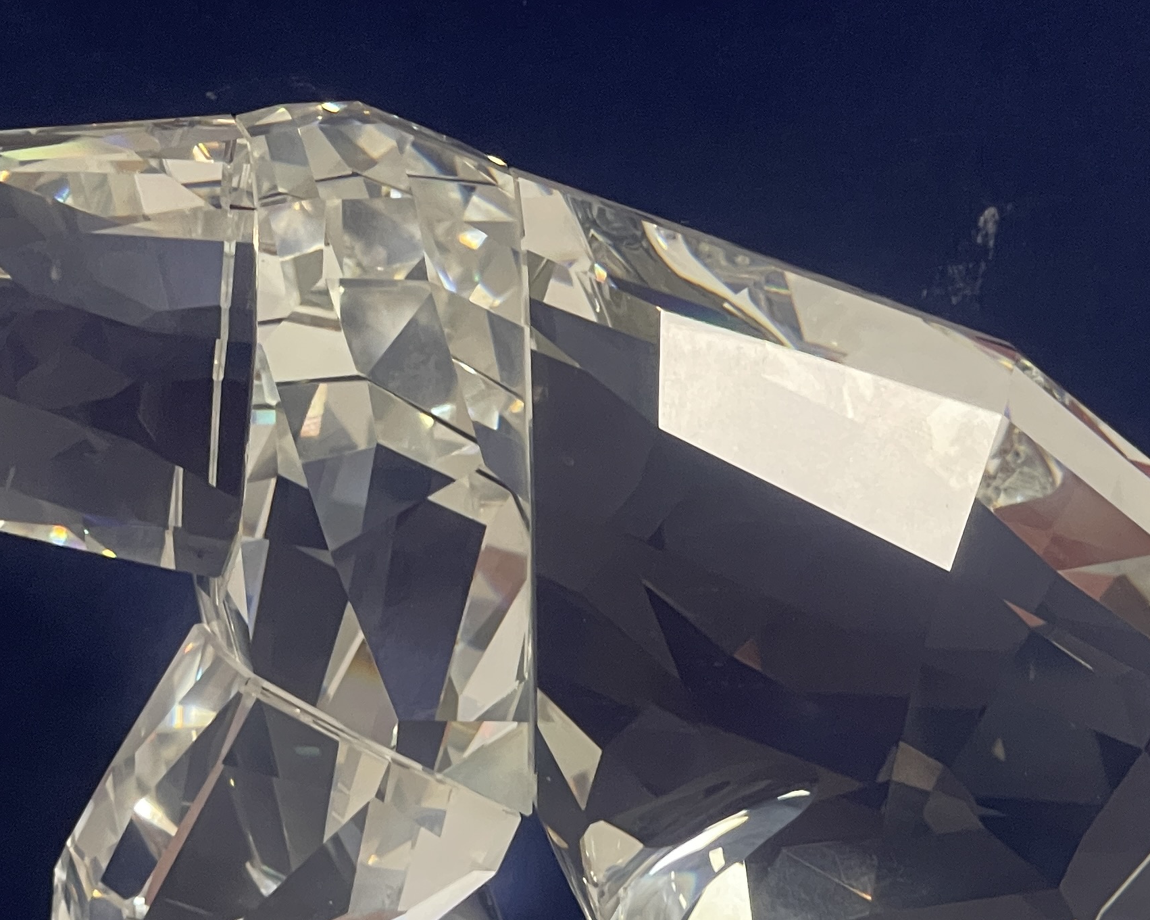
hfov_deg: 13.0
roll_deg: +0.2
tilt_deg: -32.0
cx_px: 485
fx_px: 5036
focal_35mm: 148
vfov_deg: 10.4
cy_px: 835
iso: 250
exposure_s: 1/50
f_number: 2.2
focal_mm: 7.5
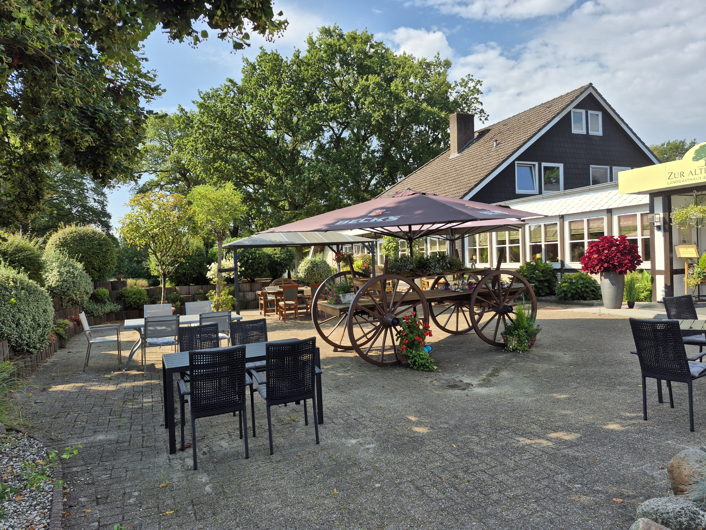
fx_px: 469
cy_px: 265
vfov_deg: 58.9
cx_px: 353
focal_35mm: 23
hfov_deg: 73.9
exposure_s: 1/1176
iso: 25
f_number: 1.8
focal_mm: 5.4
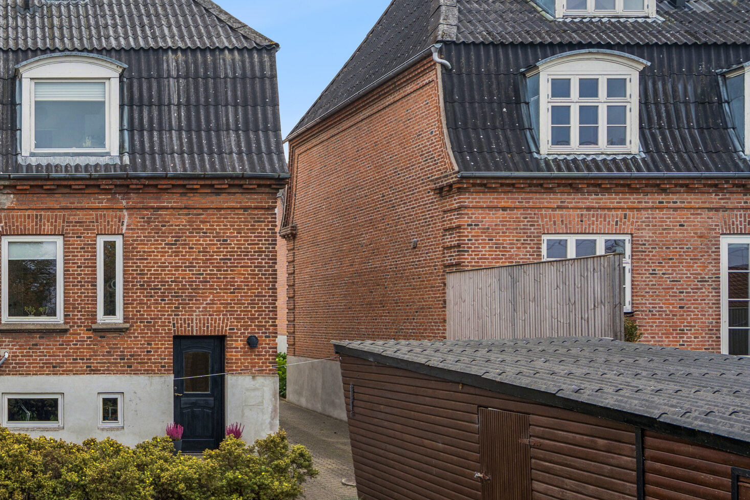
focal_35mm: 41
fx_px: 854
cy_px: 282
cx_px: 2
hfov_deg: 41.3
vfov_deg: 32.6
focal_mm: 20
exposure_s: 1/160
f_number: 4
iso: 200
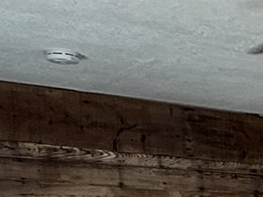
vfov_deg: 11.8
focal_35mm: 109
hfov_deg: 14.7
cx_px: 531
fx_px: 828
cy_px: 422
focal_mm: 2.22
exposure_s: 1/120
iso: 160
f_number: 2.2
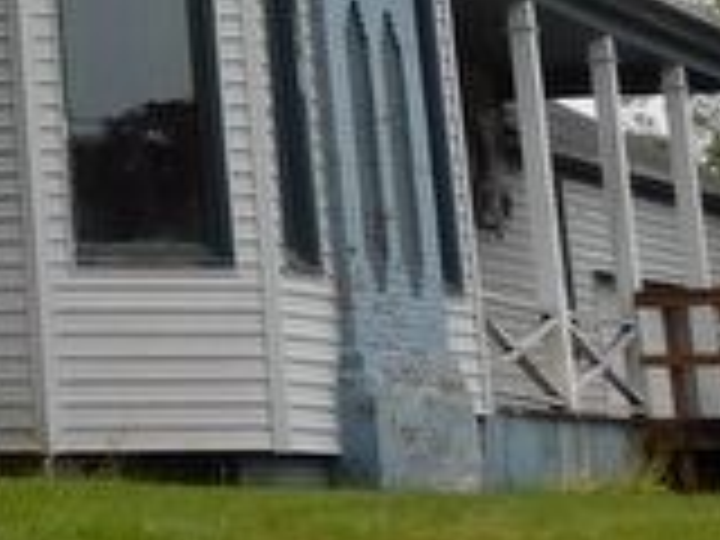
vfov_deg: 9.3
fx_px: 3120
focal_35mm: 150
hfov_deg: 12.0
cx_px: -608
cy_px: -531
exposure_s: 1/800
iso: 125
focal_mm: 5.3
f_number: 3.2
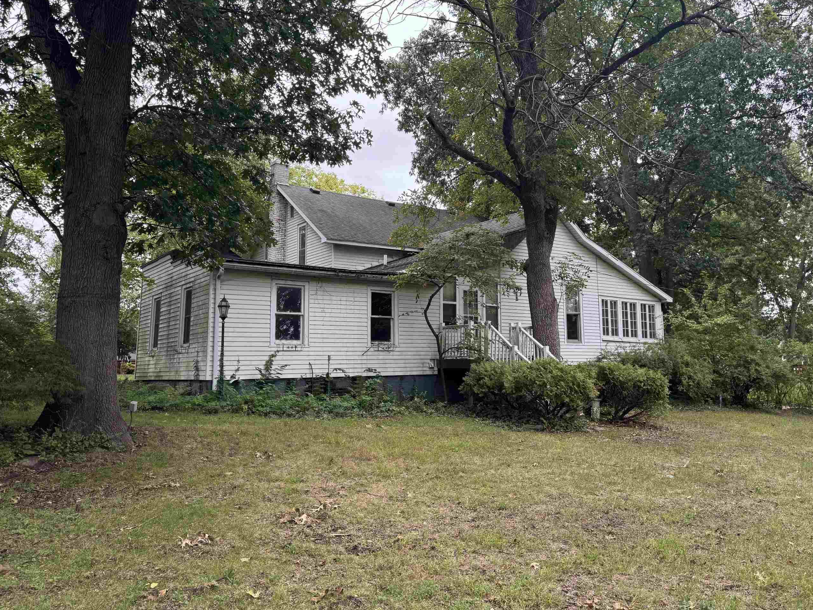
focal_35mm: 29
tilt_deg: +8.4
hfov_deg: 61.3
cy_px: 268
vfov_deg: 48.1
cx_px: 475
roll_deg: +0.4
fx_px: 681
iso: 100
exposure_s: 1/163
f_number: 1.78
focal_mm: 6.76
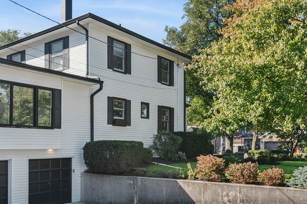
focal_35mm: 38
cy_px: 147
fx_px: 324
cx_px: 114
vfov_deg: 34.4
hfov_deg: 50.2
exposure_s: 1/60
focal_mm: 17
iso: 400
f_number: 11
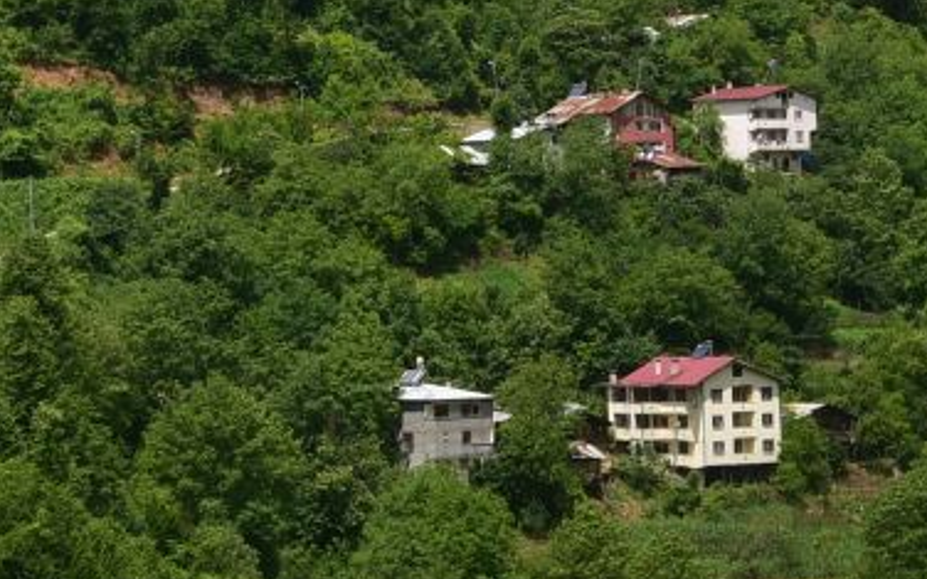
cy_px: -95
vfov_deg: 7.4
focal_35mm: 176
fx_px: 4446
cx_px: -96
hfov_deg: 11.7
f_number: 22
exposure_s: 1/125
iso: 320
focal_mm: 50
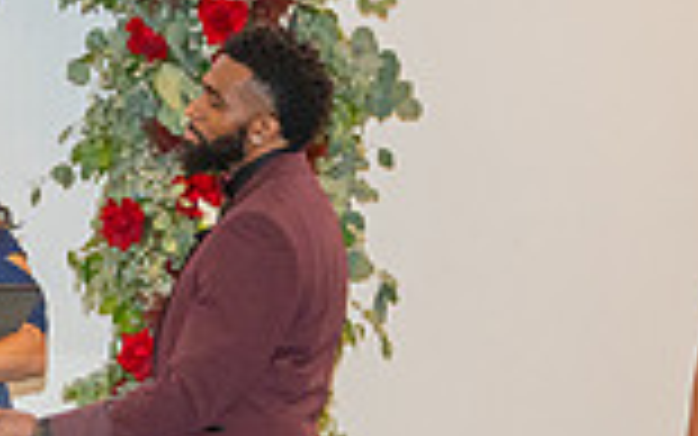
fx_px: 4491
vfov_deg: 5.6
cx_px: -270
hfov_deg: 8.7
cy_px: 461
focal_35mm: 236
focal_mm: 62
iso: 1000
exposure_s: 1/200
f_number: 3.2
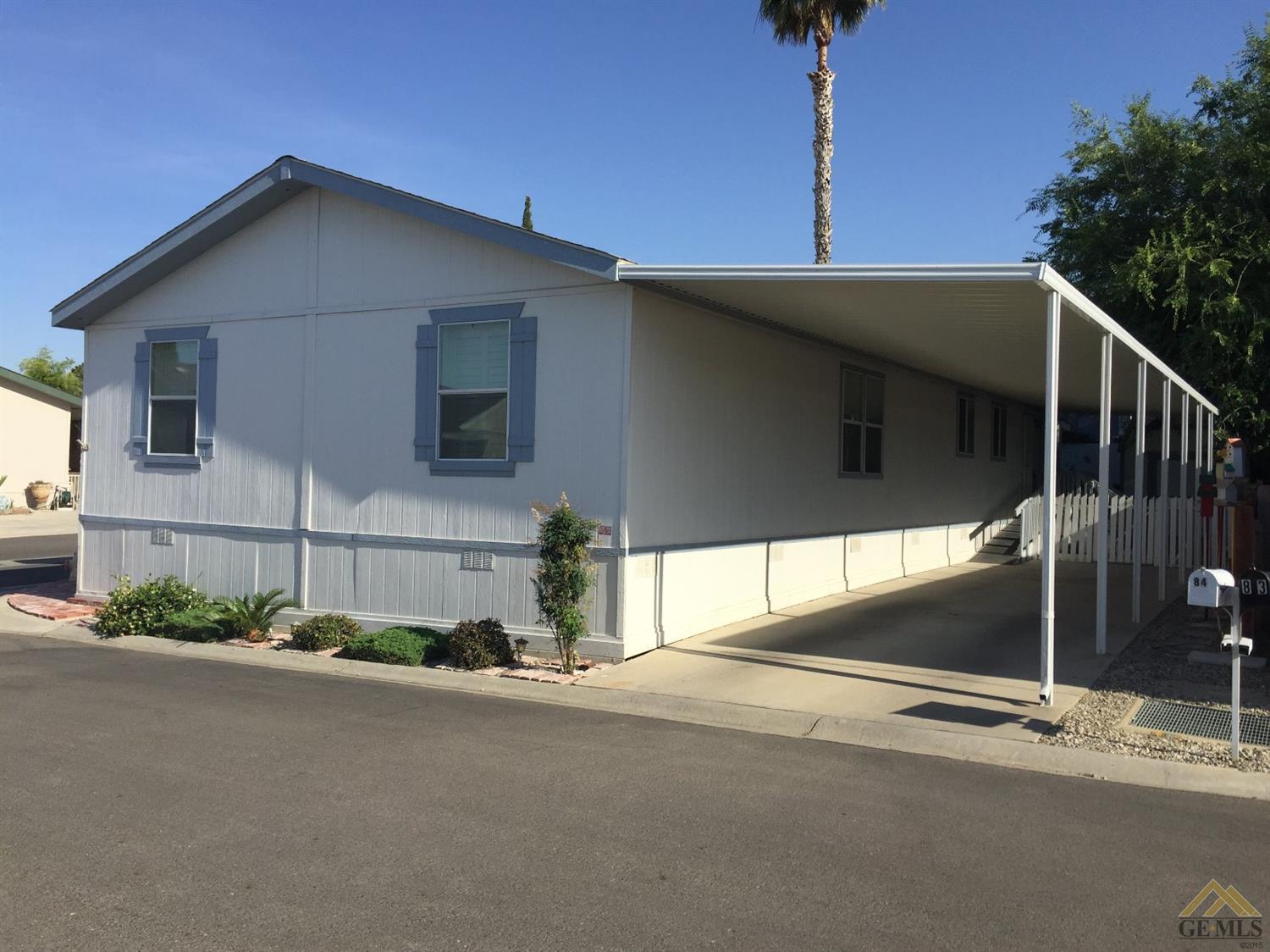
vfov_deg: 48.2
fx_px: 1064
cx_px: 635
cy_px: 476
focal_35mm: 29
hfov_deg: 61.7
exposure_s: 1/2639
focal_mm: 4.15
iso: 32
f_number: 2.2
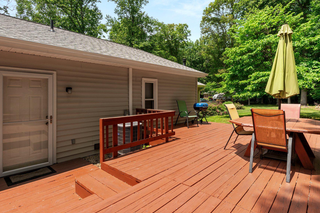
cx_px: 170
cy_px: 102
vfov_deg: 64.5
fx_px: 169
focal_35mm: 19
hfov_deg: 86.8
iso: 400
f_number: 11
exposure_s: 1/320
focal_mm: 16
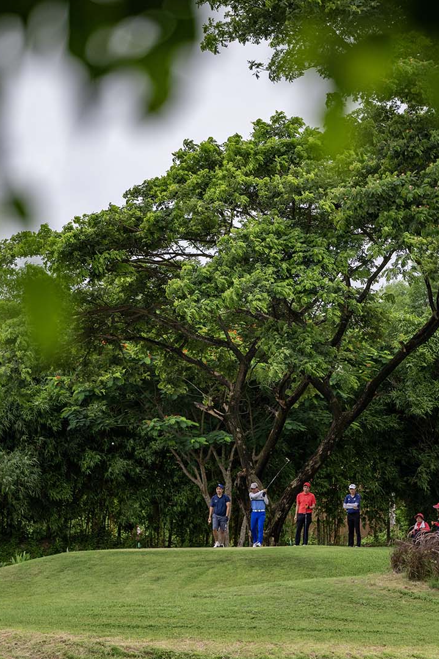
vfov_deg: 7.7
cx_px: 246
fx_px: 4885
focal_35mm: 267
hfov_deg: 5.1
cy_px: 322
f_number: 2.8
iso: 720
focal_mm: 200
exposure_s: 1/1600
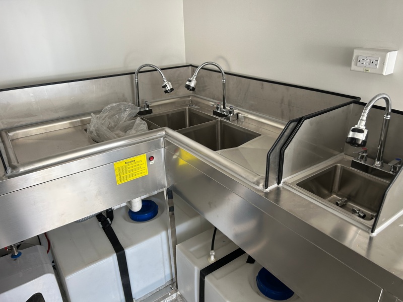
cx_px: 202
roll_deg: +3.7
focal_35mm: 26
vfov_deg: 53.1
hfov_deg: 67.3
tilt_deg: -23.3
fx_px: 303
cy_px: 151
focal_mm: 5.7
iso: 80
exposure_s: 1/121
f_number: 1.5
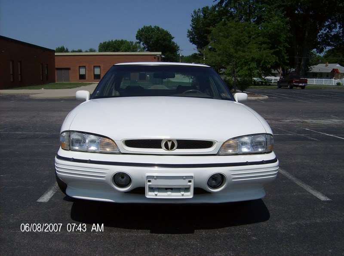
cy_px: 128
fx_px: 357
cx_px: 172
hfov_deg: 51.5
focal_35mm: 36
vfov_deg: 39.5
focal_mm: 6
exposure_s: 1/2000
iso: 100
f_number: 4.7
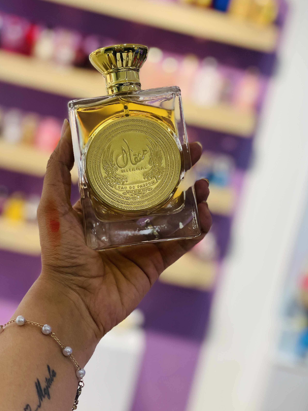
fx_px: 736
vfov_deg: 31.2
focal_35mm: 62
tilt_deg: -10.1
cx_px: 149
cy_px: 207
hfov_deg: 23.6
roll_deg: -12.1
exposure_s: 1/100
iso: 50
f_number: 2
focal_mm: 6
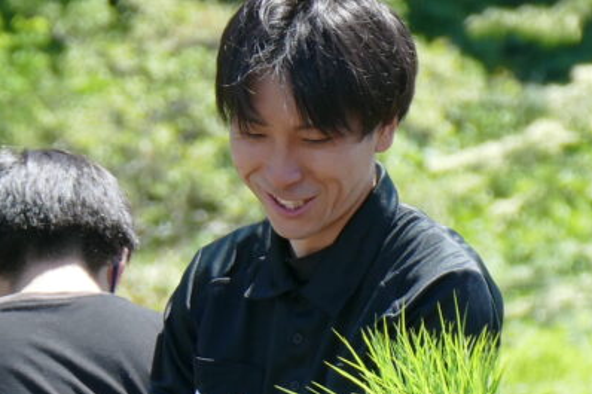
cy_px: 797
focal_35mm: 864
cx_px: -6
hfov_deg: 2.4
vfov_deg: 1.6
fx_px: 14201
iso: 125
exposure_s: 1/320
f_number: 4
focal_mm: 69.6
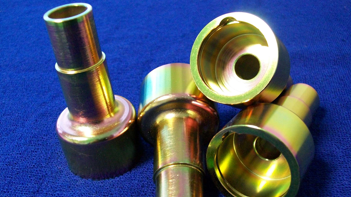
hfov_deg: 50.5
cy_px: 113
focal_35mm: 40
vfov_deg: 29.7
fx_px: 372
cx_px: 178
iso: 187
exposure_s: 1/8
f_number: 2.7
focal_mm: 6
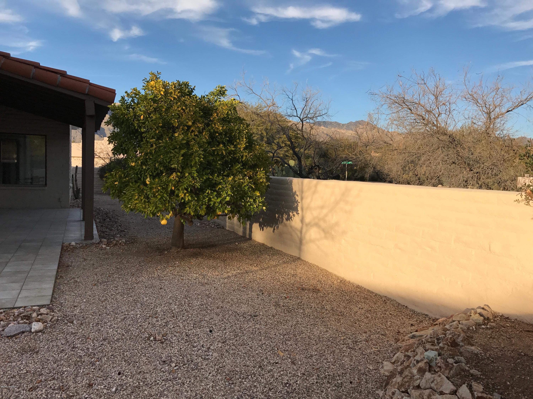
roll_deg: -2.4
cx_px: 266
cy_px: 200
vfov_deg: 49.7
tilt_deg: -2.6
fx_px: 431
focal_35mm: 28
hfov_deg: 63.4
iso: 20
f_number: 1.8
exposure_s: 1/1451
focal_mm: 3.99
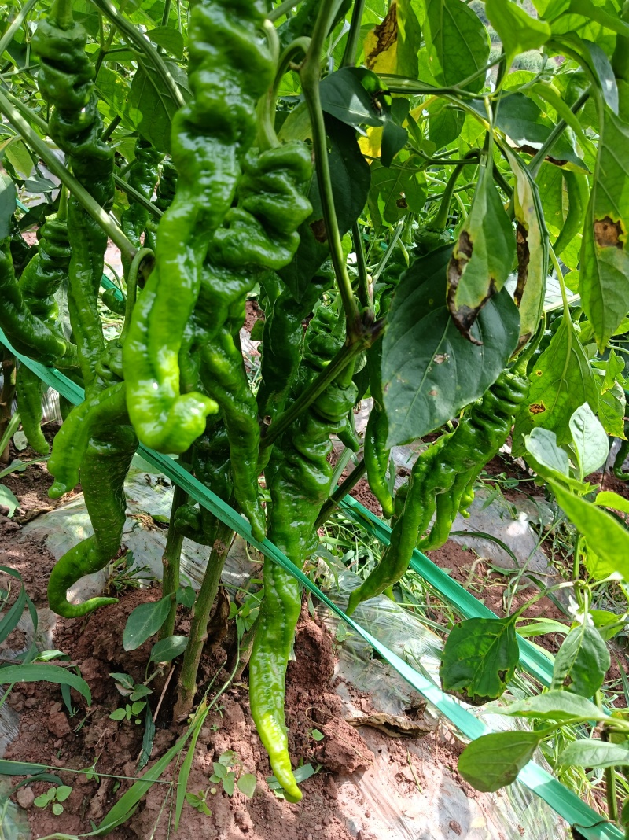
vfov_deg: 65.3
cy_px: 420
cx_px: 314
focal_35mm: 27
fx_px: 655
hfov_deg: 51.3
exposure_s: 1/157
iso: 100
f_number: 1.8
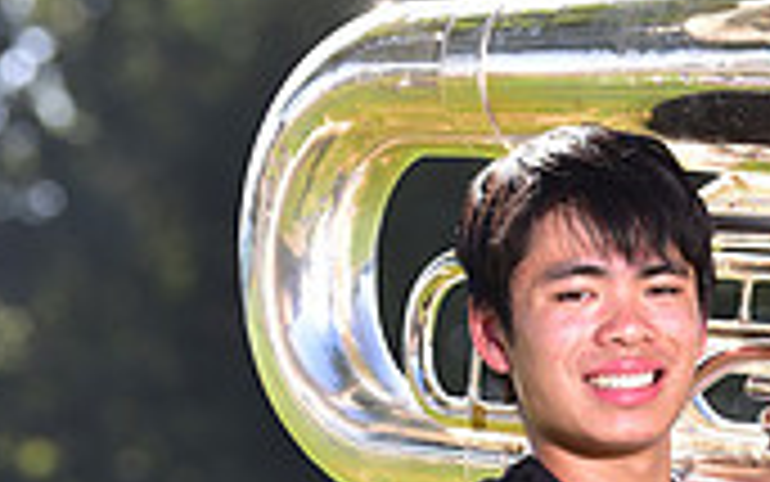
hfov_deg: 4.7
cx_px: 732
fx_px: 9446
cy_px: 730
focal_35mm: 450
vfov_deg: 2.9
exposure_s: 1/250
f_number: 4.5
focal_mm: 130
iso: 100
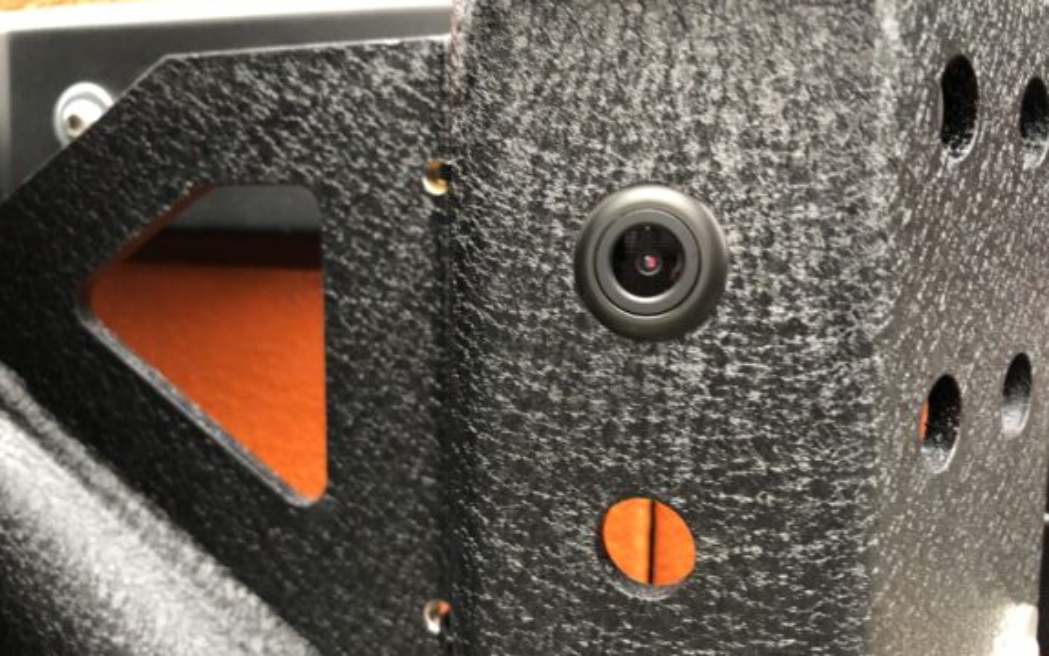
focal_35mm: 31
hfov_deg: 61.2
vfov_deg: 40.6
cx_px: 514
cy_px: 311
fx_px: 886
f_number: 1.8
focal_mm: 4
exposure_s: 1/15
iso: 64
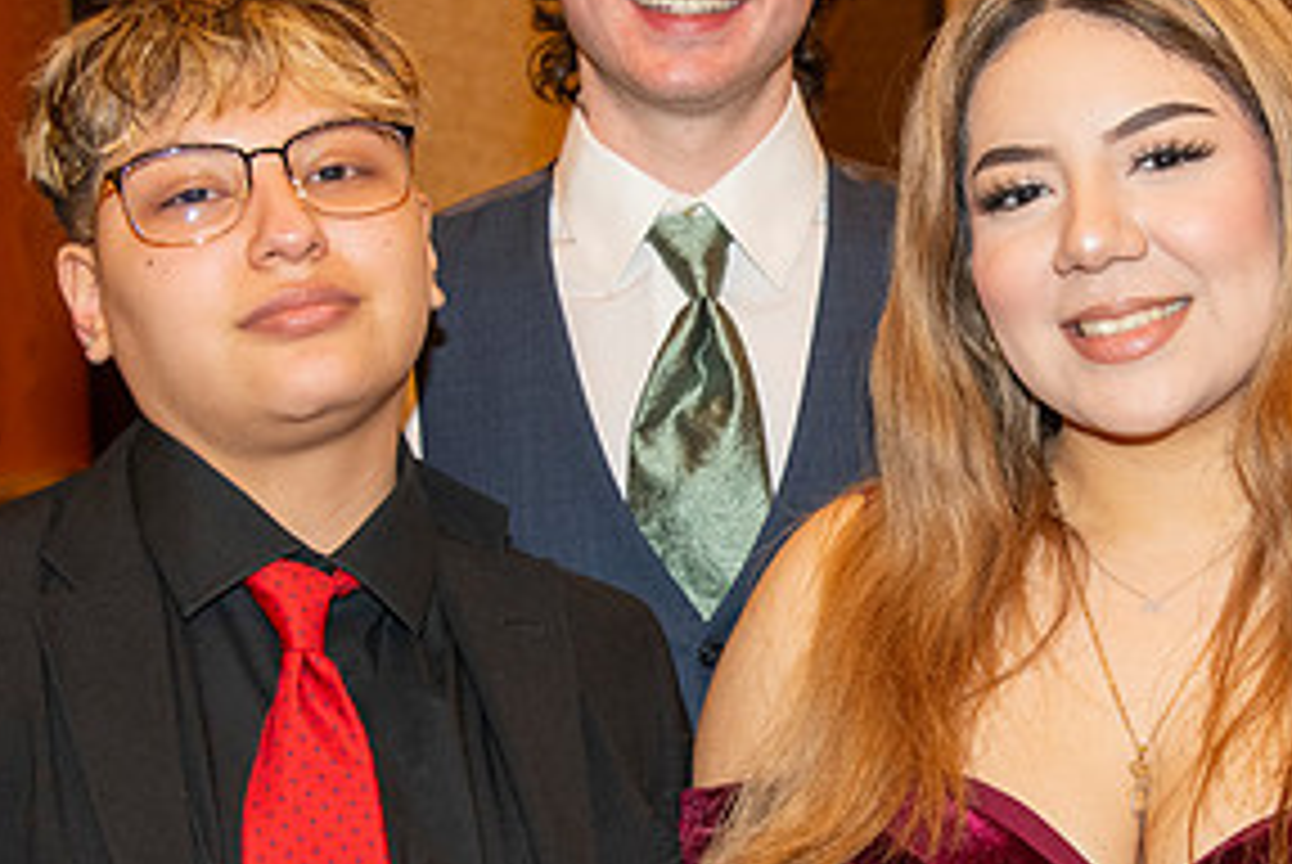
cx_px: 873
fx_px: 3988
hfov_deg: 18.3
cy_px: 439
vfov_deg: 12.4
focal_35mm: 111
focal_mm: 55
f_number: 5.6
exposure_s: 1/60
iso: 2000
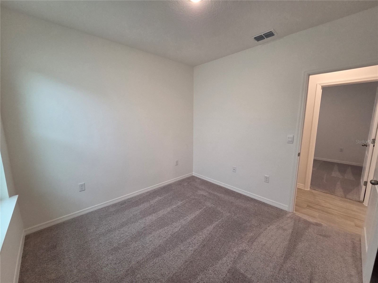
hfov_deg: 106.2
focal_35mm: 13
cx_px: 189
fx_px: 142
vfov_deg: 89.9
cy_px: 142
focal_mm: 2.2
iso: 160
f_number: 2.2
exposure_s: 1/60
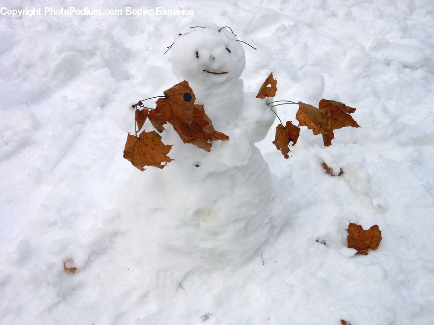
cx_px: 217
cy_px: 162
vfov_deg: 33.6
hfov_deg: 43.9
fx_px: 539
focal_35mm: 43
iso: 80
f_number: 3.8
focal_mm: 7.7
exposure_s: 1/160
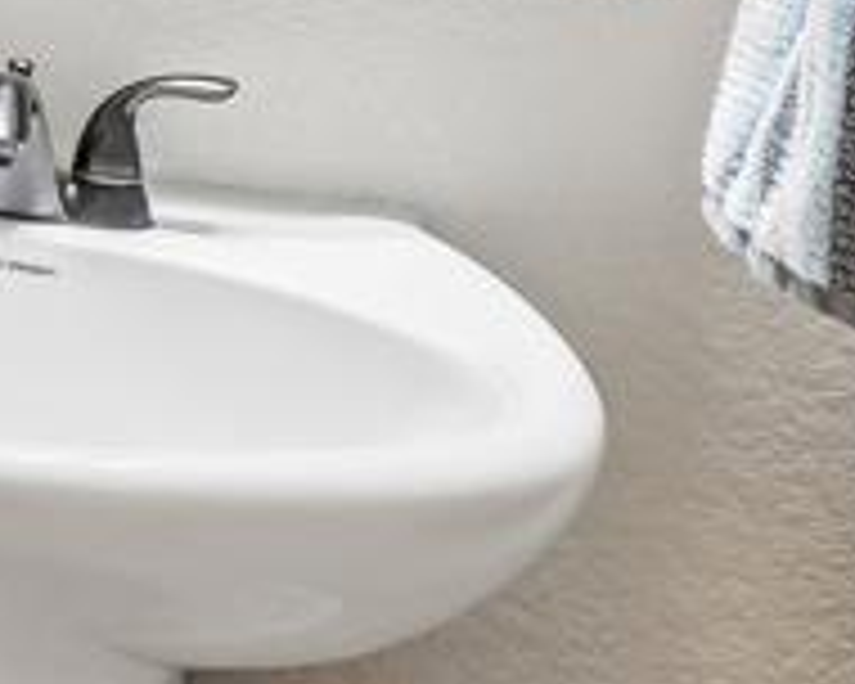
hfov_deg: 16.9
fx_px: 1923
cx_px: -954
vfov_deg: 17.8
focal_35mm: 76
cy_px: -369
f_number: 8
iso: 400
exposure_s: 1/10
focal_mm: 10
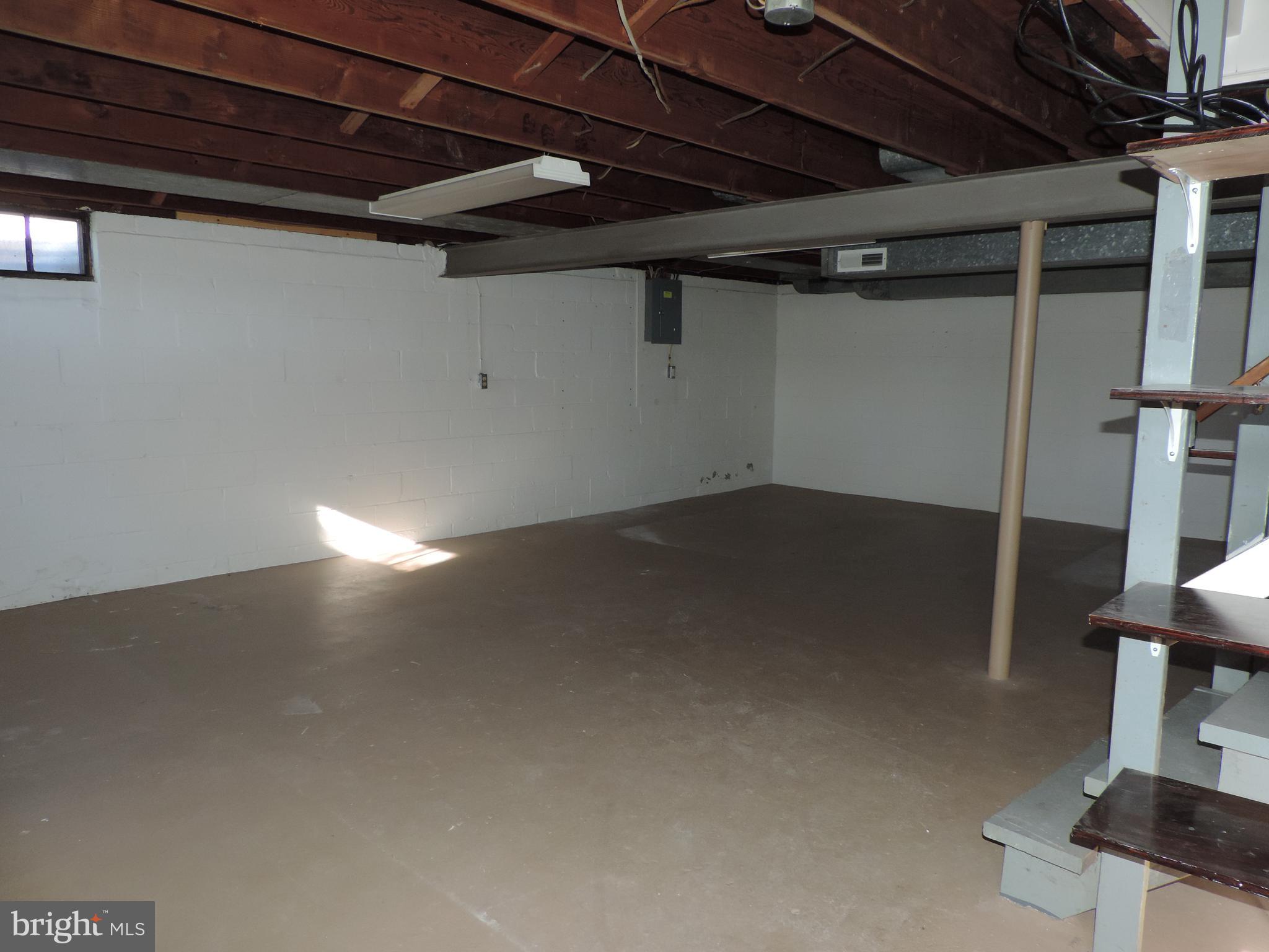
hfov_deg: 71.6
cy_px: 476
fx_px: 880
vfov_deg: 56.8
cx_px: 634
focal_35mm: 24
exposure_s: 1/30
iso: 200
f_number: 3
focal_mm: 4.3
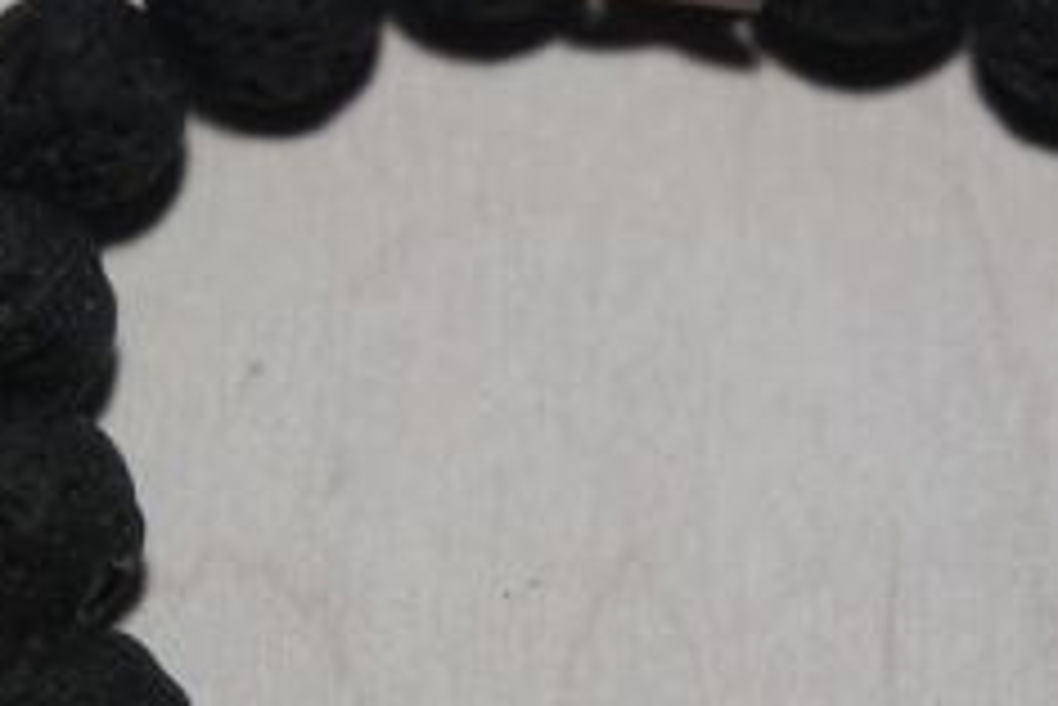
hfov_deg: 11.7
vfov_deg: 7.8
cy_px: 562
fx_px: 5175
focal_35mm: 176
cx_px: 671
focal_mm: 45
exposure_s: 1/80
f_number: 5.6
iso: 800
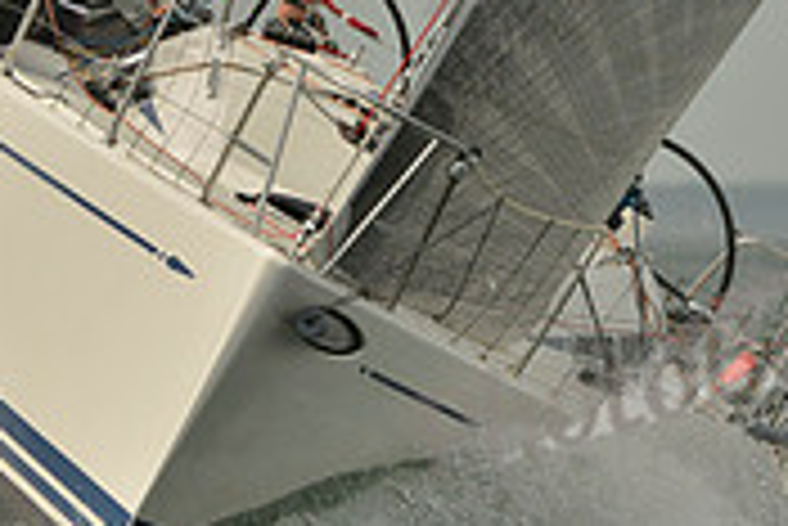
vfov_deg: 1.2
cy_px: 196
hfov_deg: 1.8
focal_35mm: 1160
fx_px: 25411
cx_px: 185
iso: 280
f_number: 9
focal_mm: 350
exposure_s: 1/1250
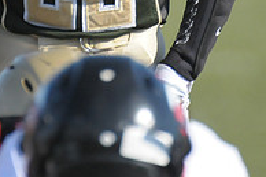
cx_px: 95
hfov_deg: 1.1
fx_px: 13259
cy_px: -83
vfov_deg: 0.8
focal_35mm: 1796
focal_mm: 400
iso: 1600
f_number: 4
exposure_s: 1/6400
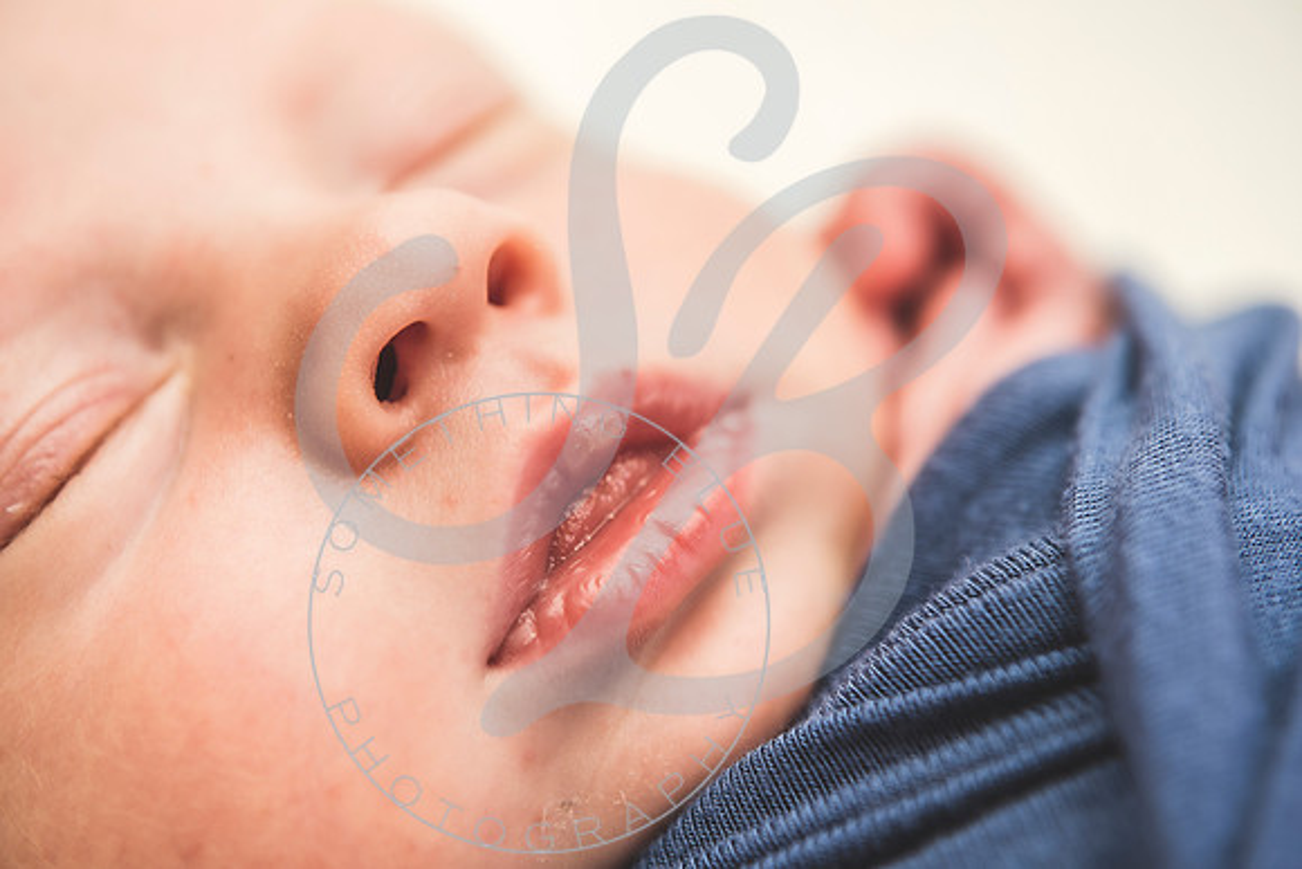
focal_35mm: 70
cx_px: 651
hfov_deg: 28.8
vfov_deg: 19.5
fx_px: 2532
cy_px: 434
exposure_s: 1/125
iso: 500
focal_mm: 70
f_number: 5.6
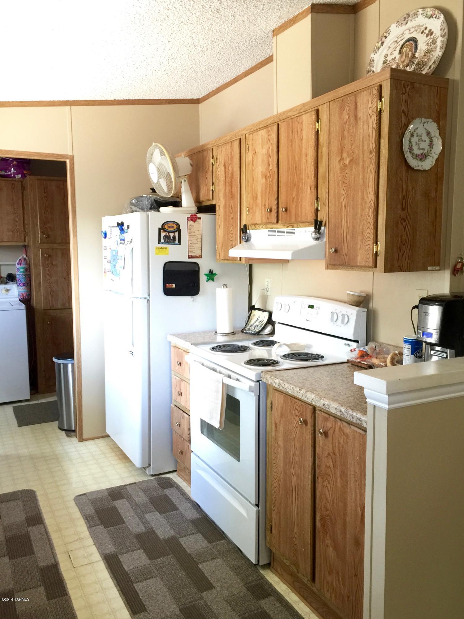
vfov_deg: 61.7
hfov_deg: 48.2
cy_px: 310
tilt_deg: -6.2
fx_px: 518
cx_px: 232
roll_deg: +1.1
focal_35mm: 29
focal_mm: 4.15
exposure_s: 1/15
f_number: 2.2
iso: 80
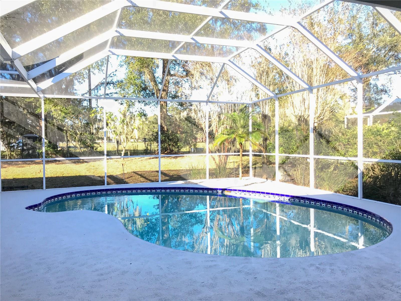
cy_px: 150
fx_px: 324
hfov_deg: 63.4
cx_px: 200
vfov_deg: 49.7
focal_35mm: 28
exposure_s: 1/220
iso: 20
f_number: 1.8
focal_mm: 3.99
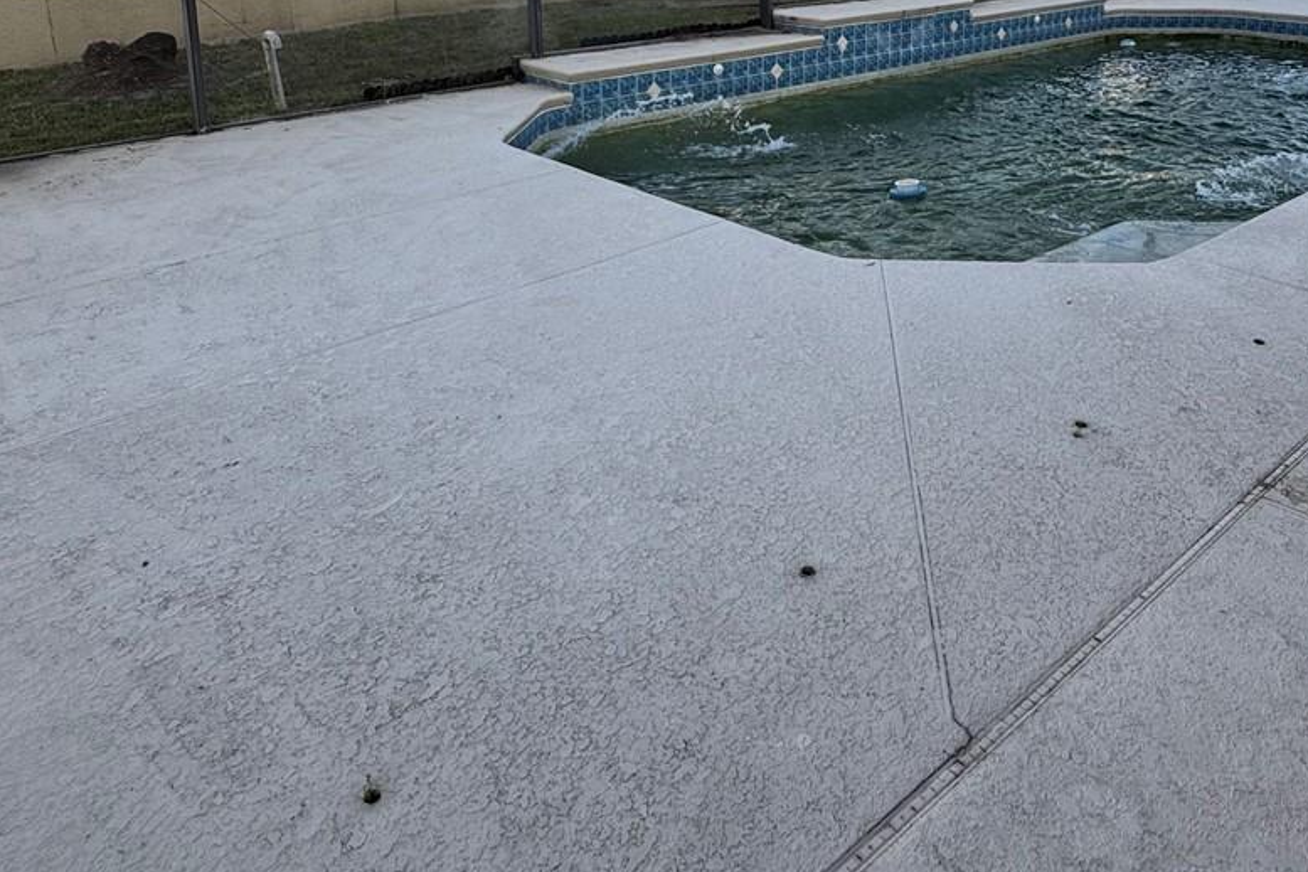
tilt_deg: -11.3
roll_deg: +0.4
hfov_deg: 61.1
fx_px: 1090
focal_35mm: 30
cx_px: 820
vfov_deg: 40.2
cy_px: 77
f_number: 2.2
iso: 40
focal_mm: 2.22
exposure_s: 1/293
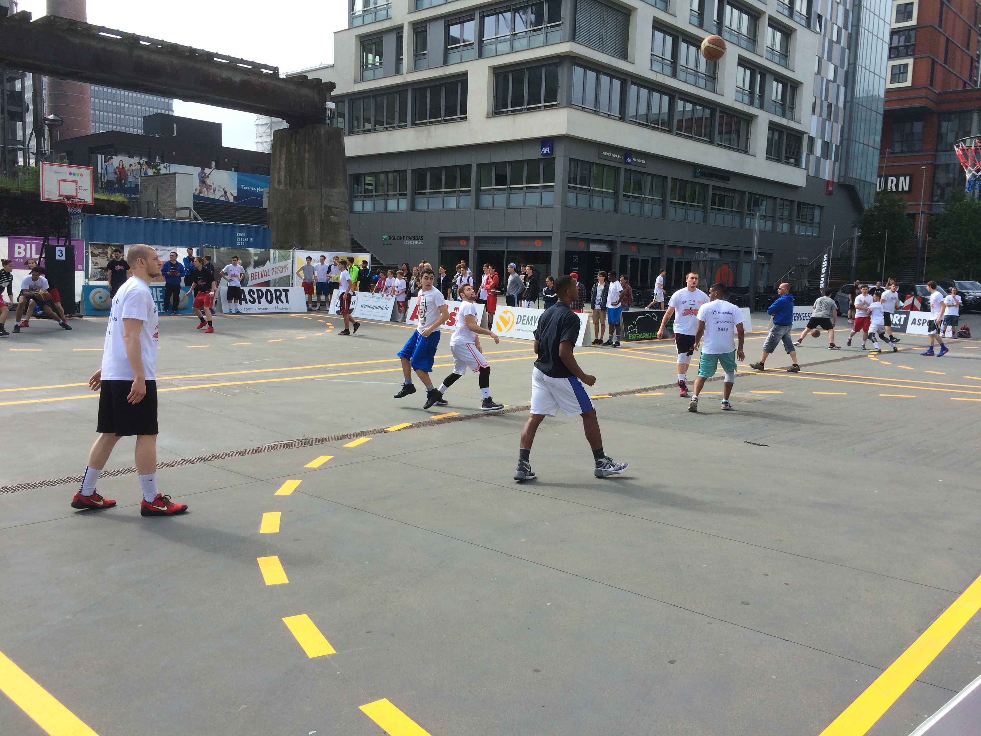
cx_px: 490
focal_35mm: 29
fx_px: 822
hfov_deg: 61.7
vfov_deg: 48.2
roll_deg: -3.5
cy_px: 368
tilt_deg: -7.7
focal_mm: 4.15
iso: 32
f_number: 2.2
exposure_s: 1/954
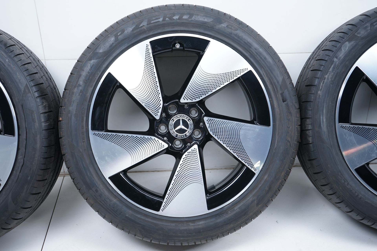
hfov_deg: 45.5
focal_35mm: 43
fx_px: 450
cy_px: 126
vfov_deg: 31.1
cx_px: 188
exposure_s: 1/125
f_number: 7.1
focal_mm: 43
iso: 250
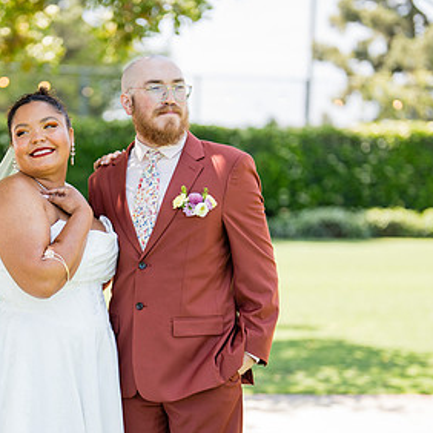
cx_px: 110
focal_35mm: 93
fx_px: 1316
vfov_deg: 18.6
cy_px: 277
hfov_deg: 18.6
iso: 200
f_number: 1.2
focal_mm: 50
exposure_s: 1/2500
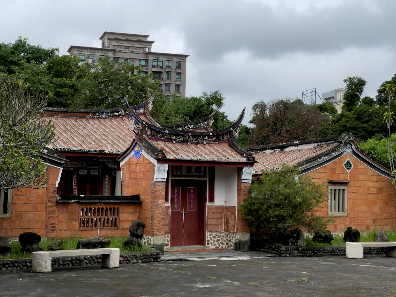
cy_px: 148
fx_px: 732
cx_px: 198
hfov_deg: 30.3
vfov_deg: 22.9
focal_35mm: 64
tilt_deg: +2.5
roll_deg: -1.3
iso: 20
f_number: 2.2
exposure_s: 1/1107
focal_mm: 7.5
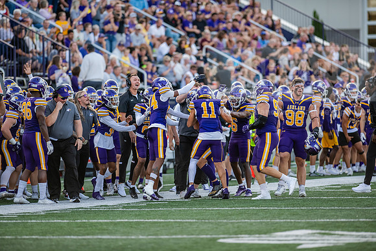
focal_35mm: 300
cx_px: 188
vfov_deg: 4.6
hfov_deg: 6.9
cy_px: 126
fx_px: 3134
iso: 800
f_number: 3.2
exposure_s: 1/1250
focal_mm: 300
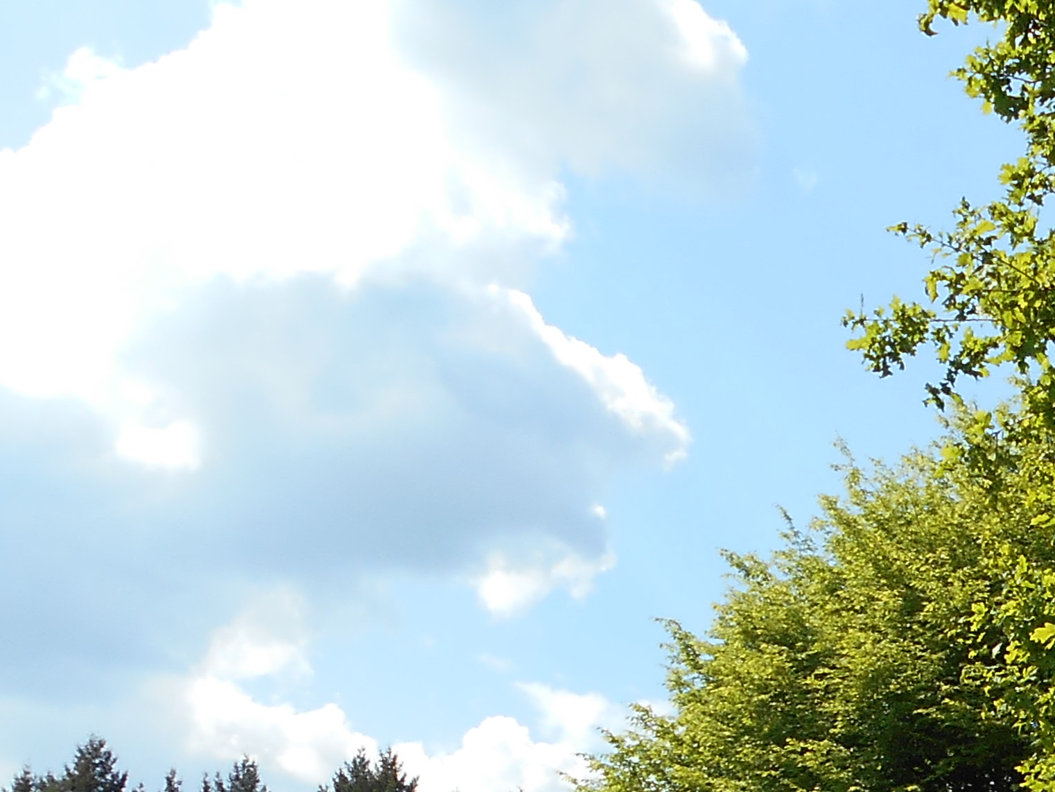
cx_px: 1159
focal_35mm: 88
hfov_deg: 21.1
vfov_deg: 16.2
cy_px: 893
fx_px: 2682
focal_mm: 4.6
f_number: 3.2
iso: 80
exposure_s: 1/800
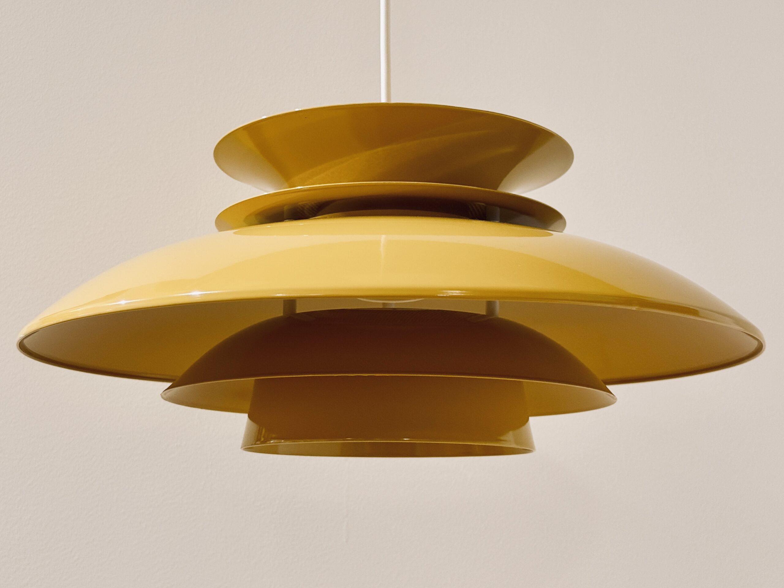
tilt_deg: +7.7
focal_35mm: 48
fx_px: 1087
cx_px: 392
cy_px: 294
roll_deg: +0.8
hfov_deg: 39.7
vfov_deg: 30.3
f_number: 1.78
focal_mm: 6.76
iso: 80
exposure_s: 1/100
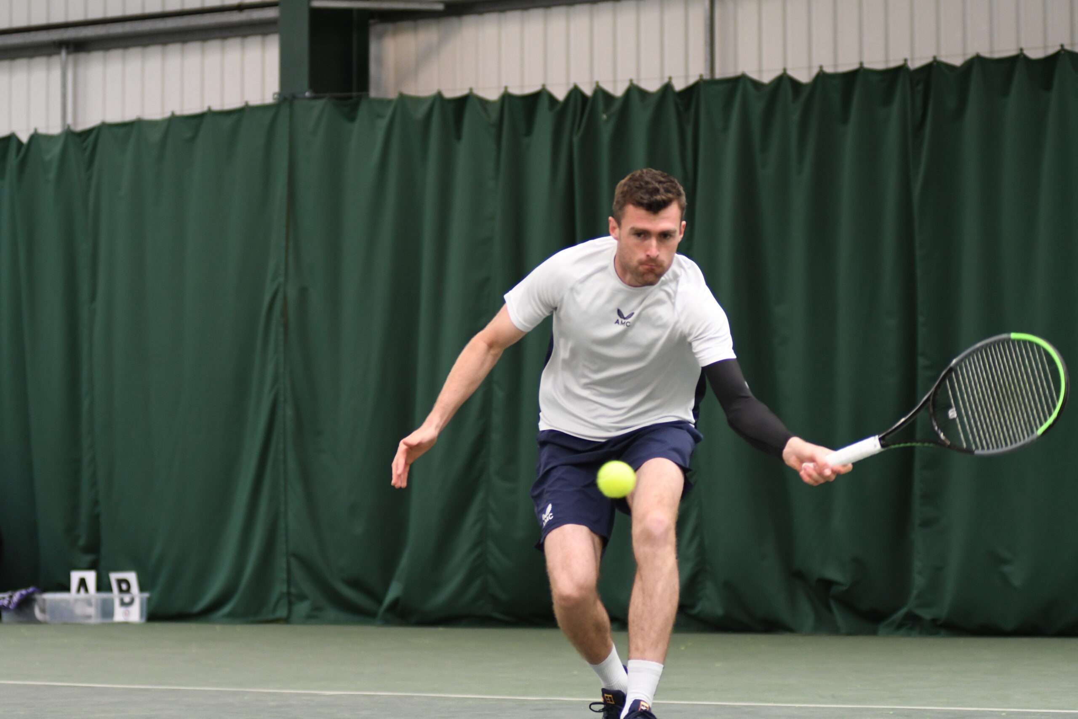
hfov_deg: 17.1
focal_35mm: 120
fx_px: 3593
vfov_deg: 11.4
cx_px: 539
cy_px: 360
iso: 1600
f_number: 2.8
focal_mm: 80
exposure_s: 1/500
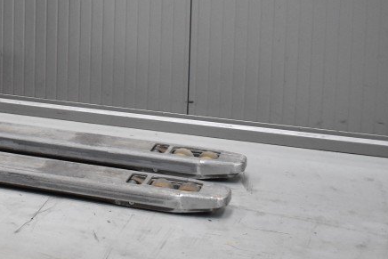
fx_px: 1067
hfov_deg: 18.9
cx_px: -137
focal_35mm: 99
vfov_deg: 13.4
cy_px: -61
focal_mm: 24
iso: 1600
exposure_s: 1/80
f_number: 4.5
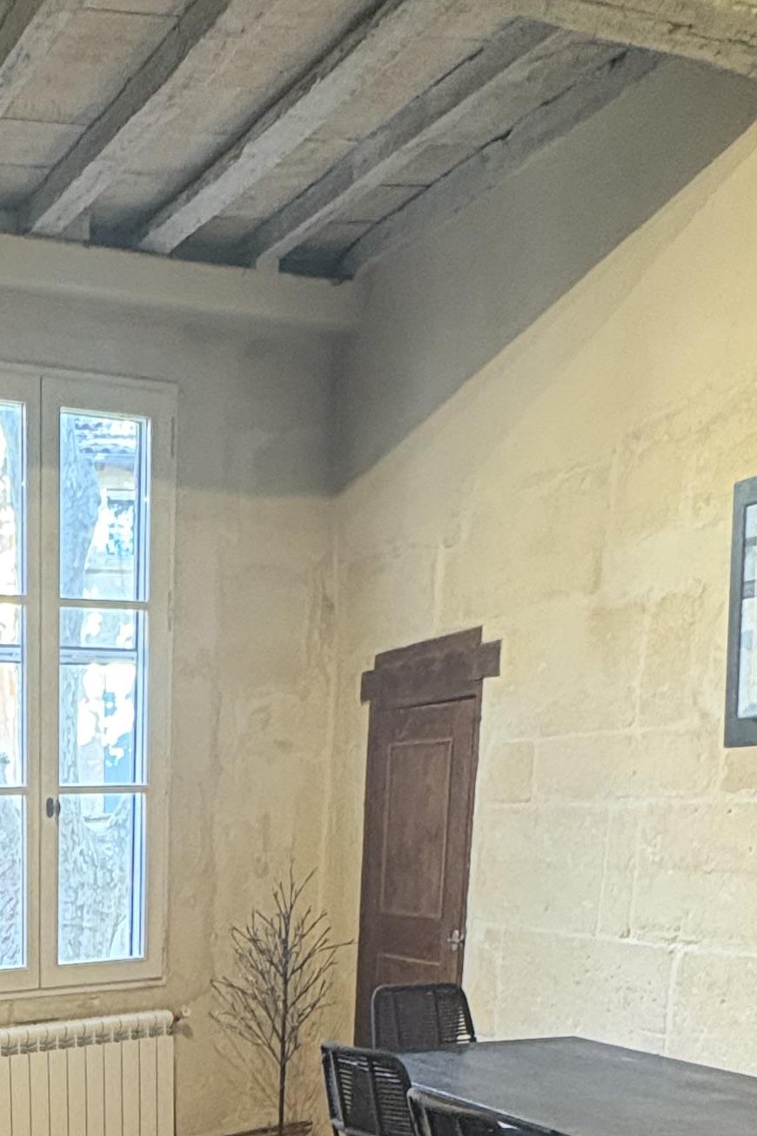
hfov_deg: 26.4
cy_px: 1121
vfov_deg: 38.9
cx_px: -160
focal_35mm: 45
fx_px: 1419
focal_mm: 2.22
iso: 500
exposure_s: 1/50
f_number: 2.2
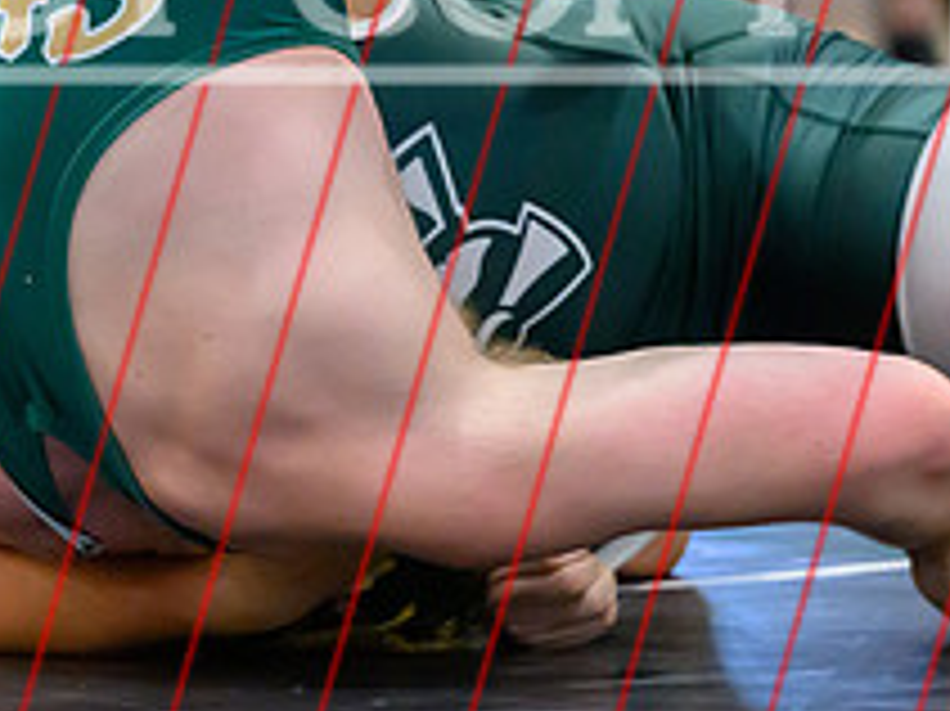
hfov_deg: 4.5
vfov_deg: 3.3
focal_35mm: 444
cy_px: 125
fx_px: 12178
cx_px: -94
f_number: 2.8
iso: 6400
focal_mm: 140
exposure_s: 1/640
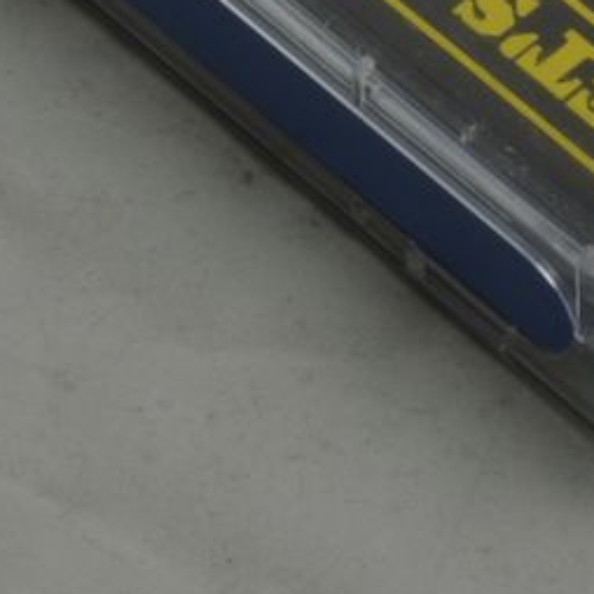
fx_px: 6989
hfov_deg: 4.8
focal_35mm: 360
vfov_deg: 4.8
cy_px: -506
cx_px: 783
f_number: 20
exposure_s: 1/3
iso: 100
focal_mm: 40
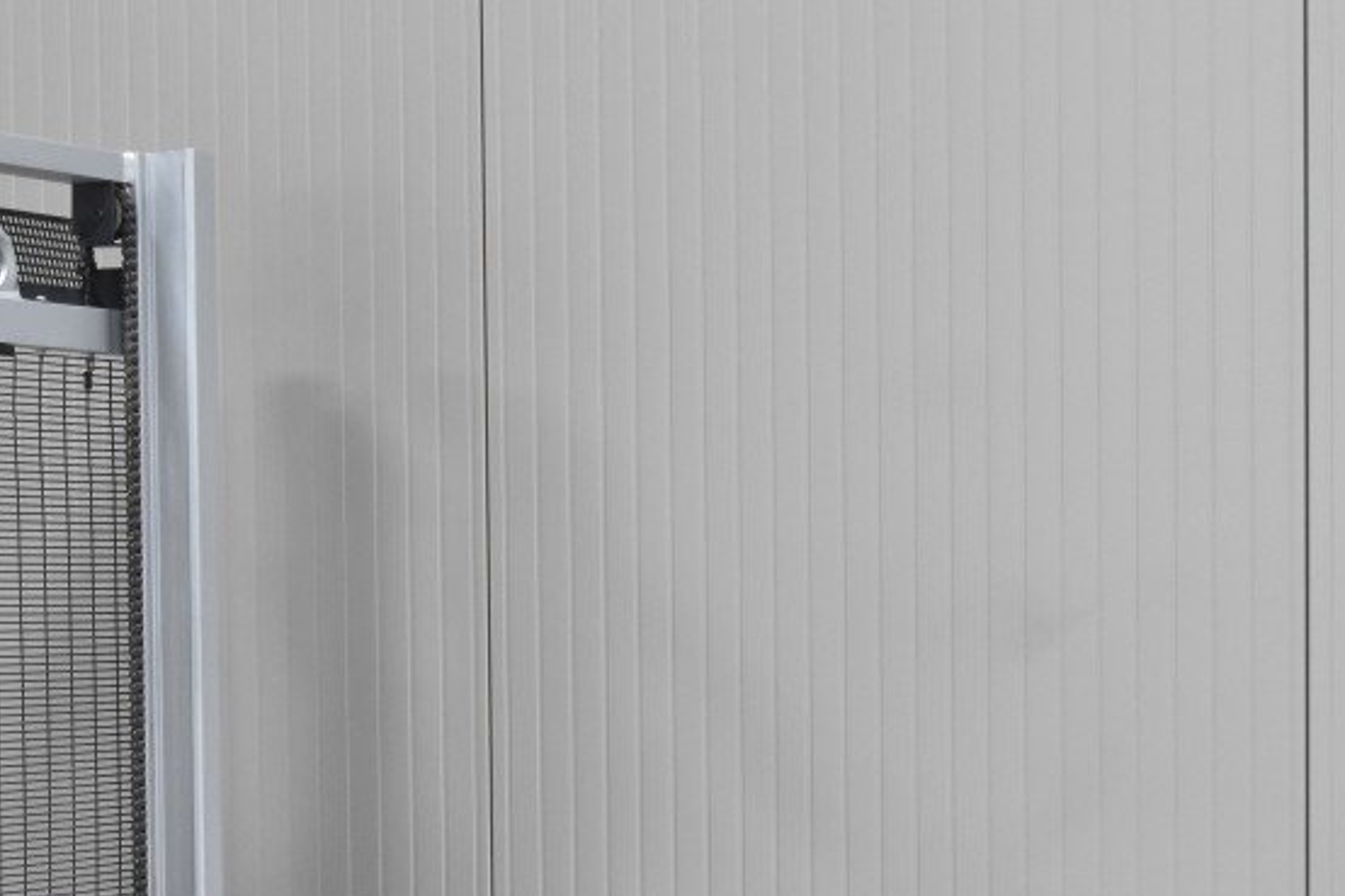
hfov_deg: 19.4
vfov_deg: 13.0
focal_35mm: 104
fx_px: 3884
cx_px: 252
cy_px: 852
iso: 1600
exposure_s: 1/25
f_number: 6.3
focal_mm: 32
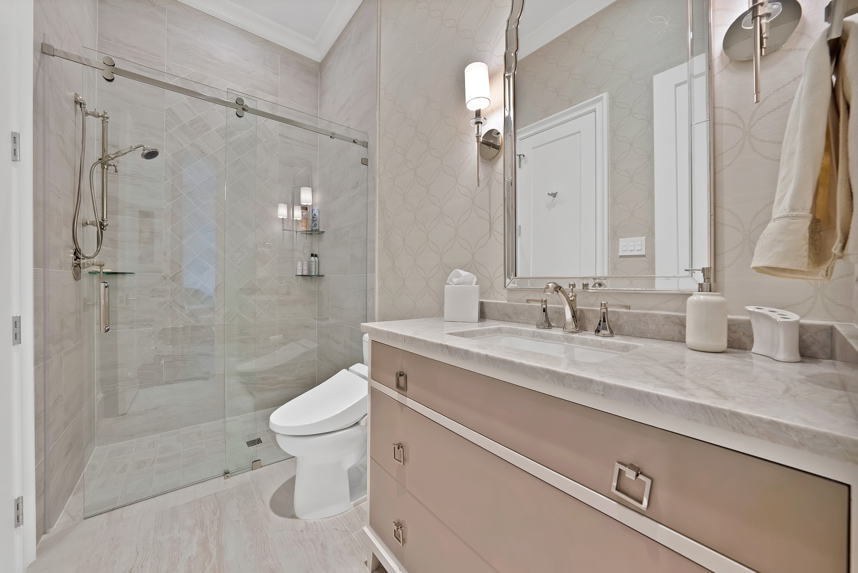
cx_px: 429
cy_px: 286
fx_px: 286
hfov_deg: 112.6
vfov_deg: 90.1
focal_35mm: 12
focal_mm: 12
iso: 640
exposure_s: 1/4
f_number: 9
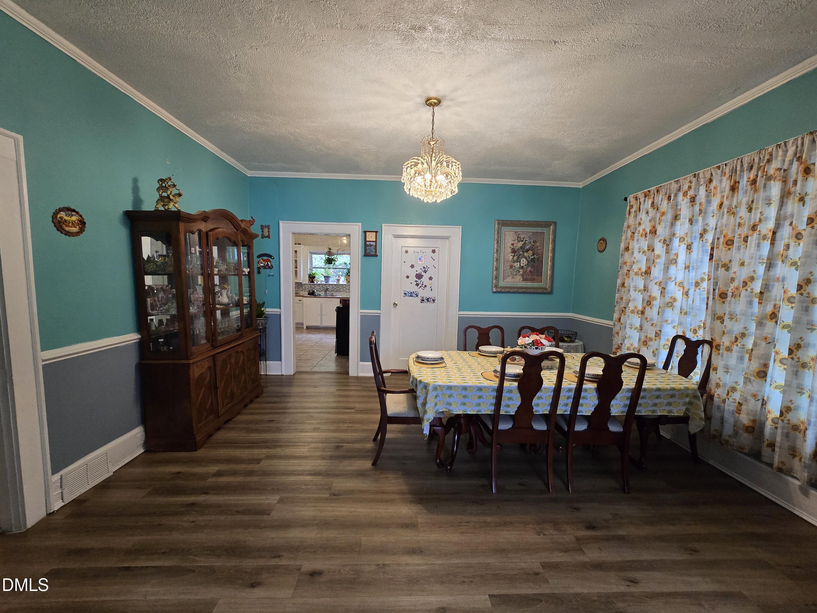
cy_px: 306
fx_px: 307
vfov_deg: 89.9
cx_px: 408
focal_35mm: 13
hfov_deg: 106.2
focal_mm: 2.2
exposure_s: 1/60
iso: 400
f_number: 2.2
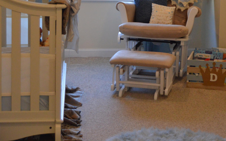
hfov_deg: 23.1
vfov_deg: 14.2
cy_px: -26
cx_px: 168
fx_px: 548
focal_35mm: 89
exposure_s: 1/100
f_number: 4
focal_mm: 26
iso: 800
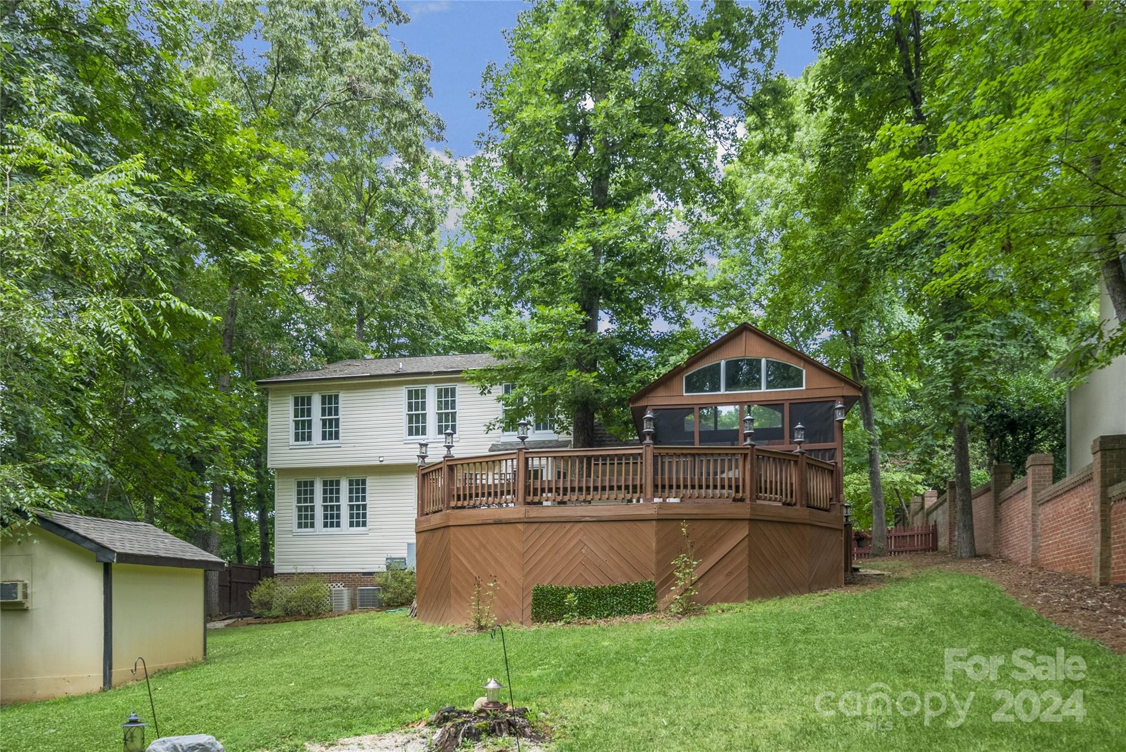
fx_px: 751
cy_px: 376
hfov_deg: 73.7
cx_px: 563
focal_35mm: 24
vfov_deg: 53.2
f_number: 8
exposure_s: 1/200
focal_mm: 24
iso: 800
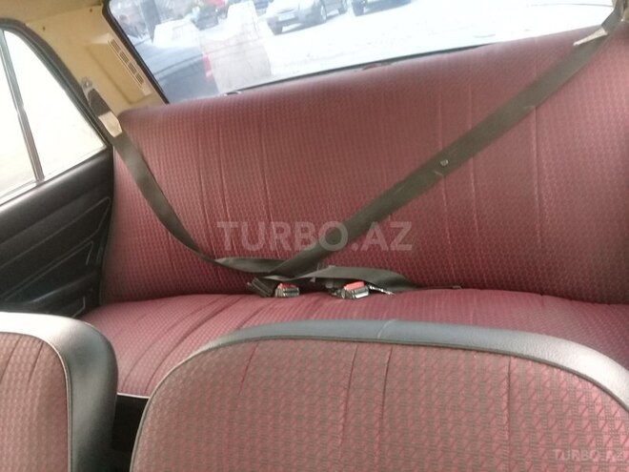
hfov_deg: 58.4
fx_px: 563
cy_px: 236
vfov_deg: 45.4
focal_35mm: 31
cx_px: 314
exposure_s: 1/33
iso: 160
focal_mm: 3.3
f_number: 2.2
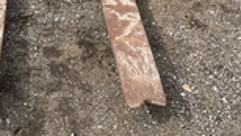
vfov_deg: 14.1
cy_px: -47
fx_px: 525
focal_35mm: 82
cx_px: 55
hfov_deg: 25.5
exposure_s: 1/674
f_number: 1.8
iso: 25
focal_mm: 3
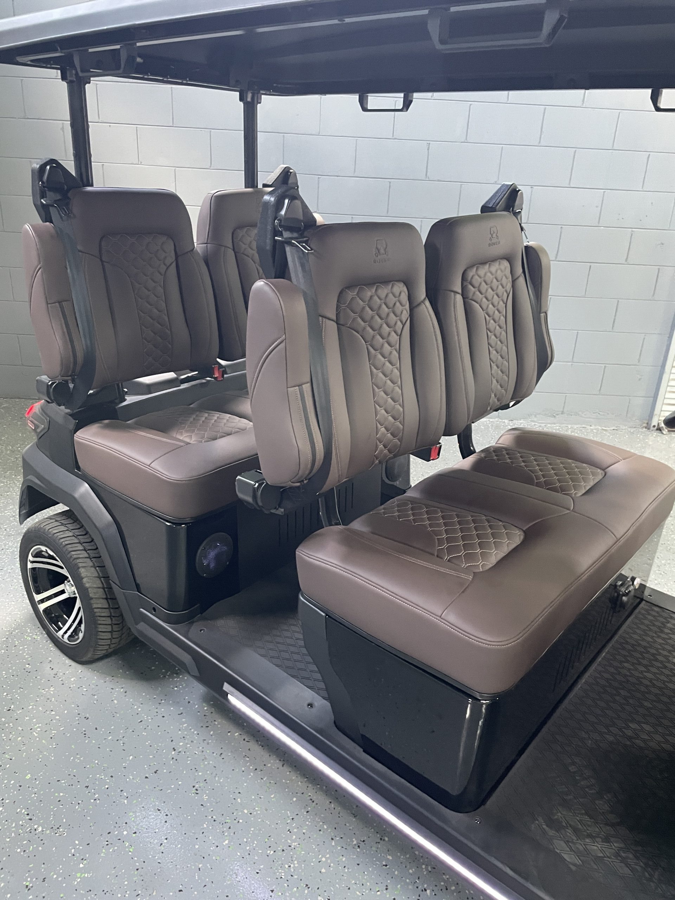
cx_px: 338
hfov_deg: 53.1
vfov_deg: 67.3
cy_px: 450
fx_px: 676
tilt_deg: -20.6
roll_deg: -1.9
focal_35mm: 26
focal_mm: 4.2
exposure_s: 1/40
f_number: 1.6
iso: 320
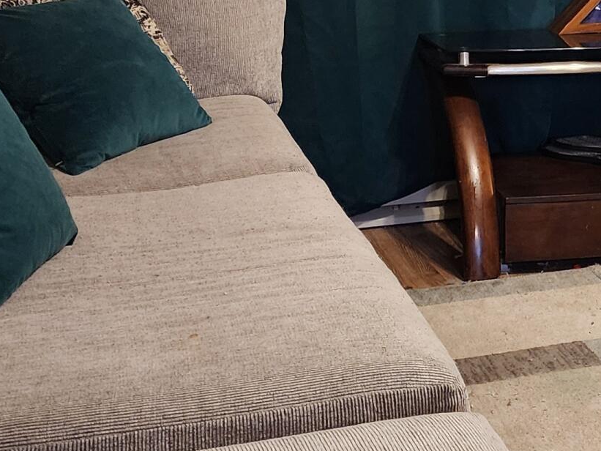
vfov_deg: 17.4
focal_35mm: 84
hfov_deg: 21.6
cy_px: 97
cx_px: 719
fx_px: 1459
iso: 500
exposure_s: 1/40
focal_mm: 6.4
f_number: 1.8
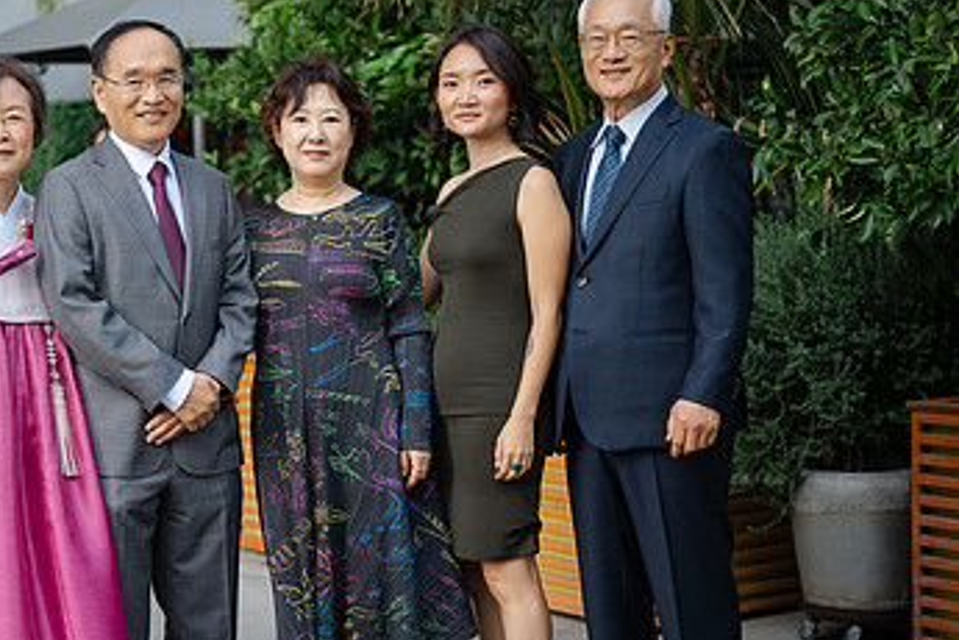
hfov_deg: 23.7
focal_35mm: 84
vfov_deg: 16.2
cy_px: 397
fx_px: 2237
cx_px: 156
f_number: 1.8
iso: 80
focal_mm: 50
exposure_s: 1/400
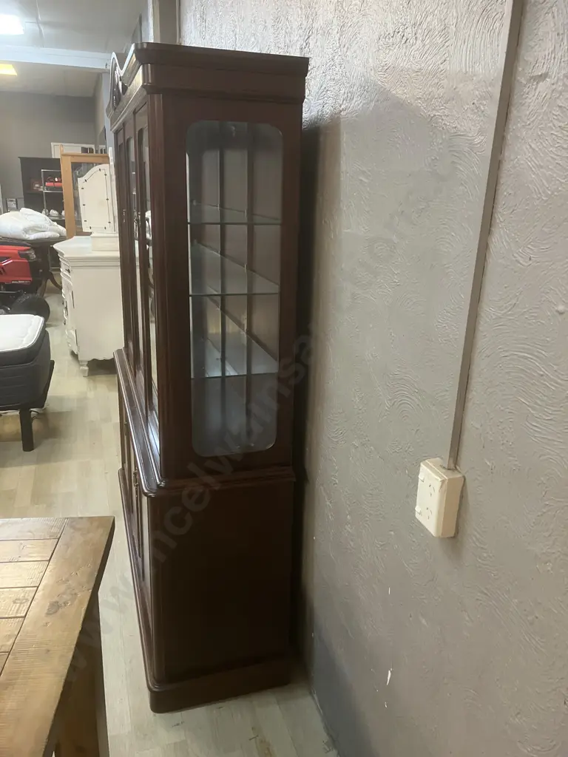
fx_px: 613
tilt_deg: -15.3
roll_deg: -1.7
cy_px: 378
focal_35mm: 28
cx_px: 284
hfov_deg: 49.7
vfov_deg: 63.4
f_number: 1.8
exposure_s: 1/50
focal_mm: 3.99
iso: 200
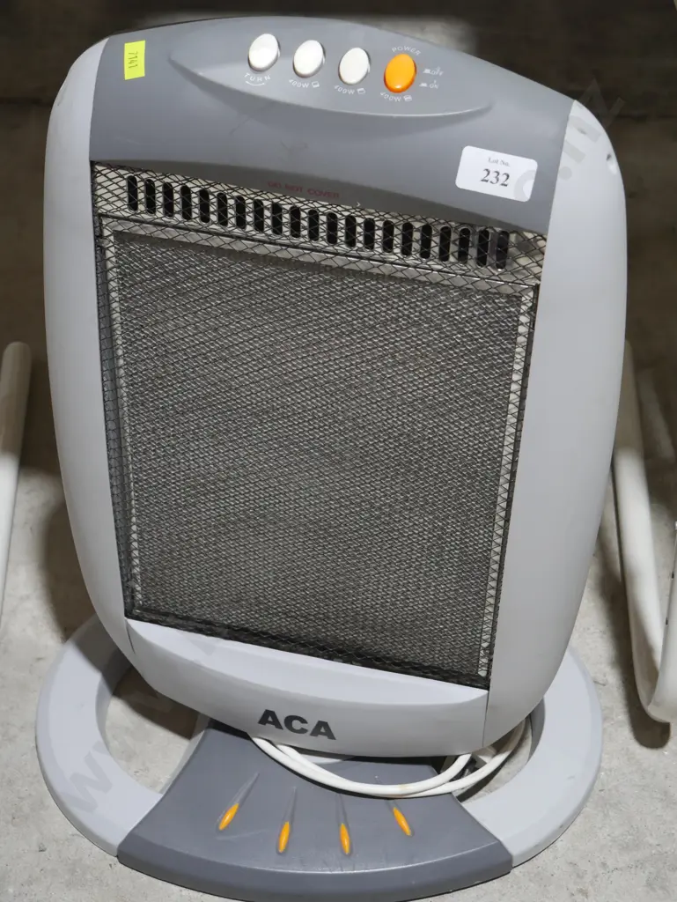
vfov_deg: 28.5
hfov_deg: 21.6
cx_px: 338
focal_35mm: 68
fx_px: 1772
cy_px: 451
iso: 800
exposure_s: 1/80
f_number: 5.4
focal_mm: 34
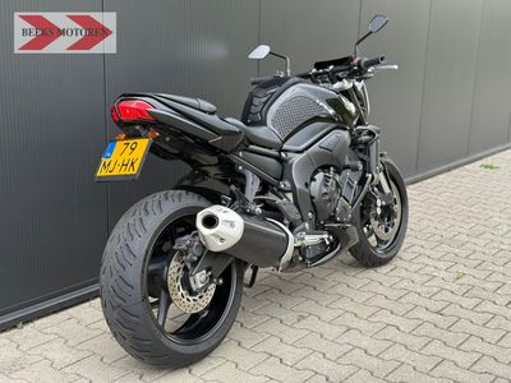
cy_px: 192
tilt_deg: -13.2
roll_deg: -1.6
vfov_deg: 30.3
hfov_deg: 39.7
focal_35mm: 48
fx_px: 709
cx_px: 256
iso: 100
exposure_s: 1/242
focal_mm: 6.76
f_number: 1.78
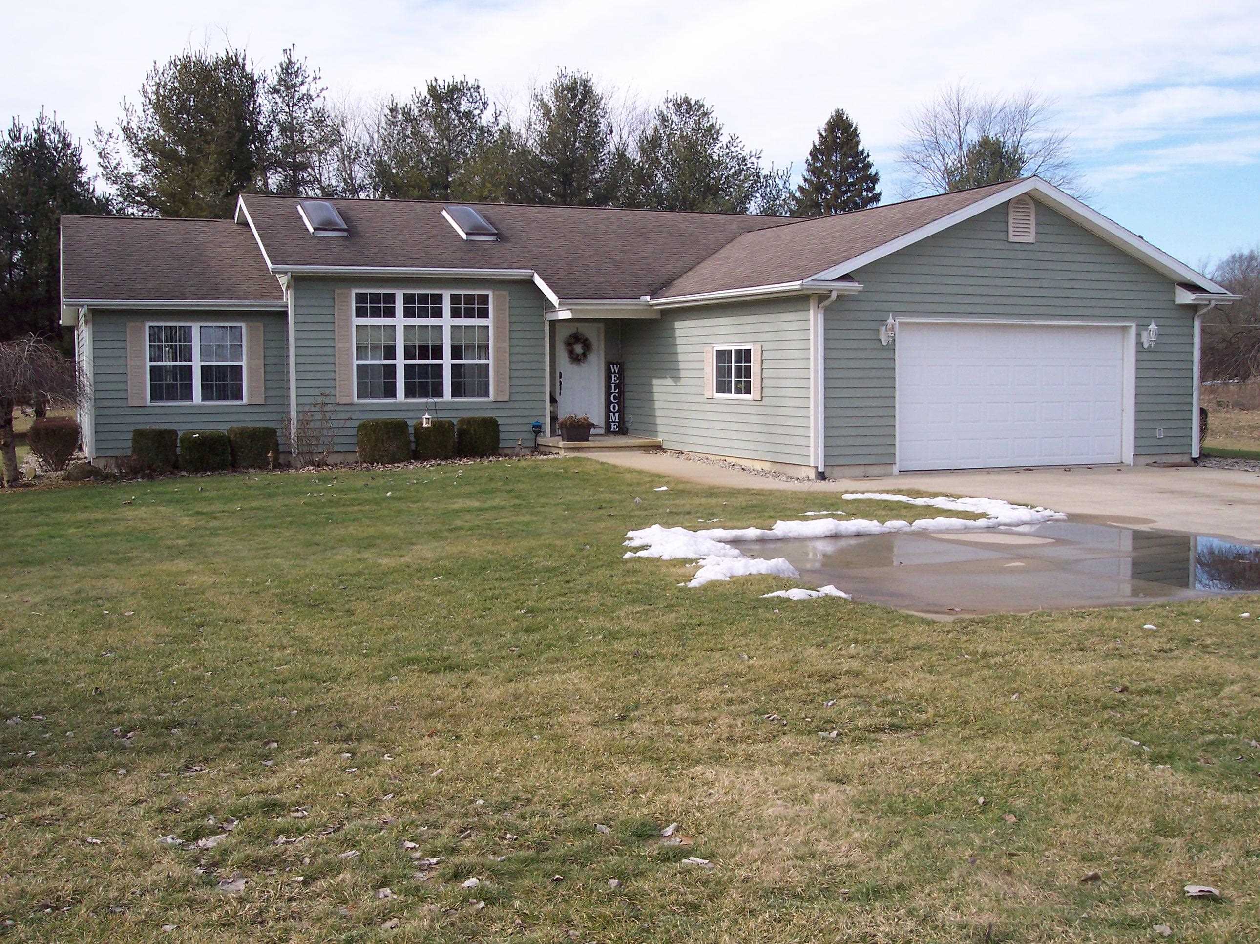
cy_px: 472
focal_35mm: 38
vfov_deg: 37.7
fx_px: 1382
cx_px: 630
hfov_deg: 49.0
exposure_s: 1/500
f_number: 4.8
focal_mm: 8
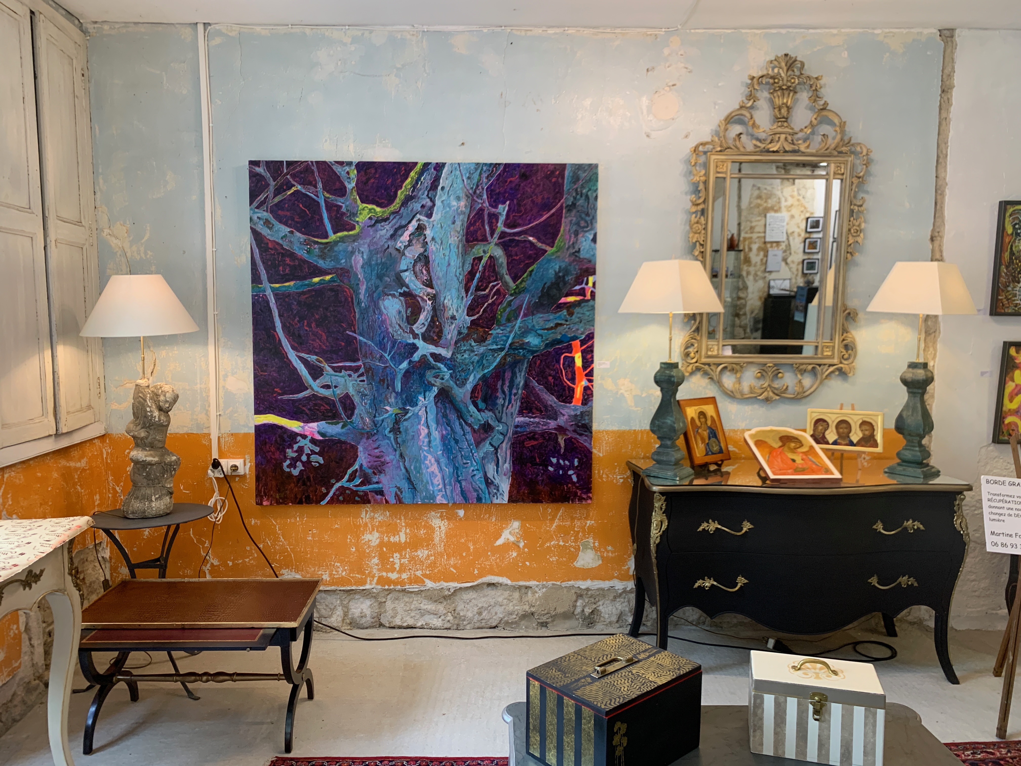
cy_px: 383
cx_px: 510
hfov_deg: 67.3
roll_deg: -0.4
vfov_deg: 53.1
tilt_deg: -5.5
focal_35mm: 26
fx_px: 767
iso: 100
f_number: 1.8
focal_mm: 4.25
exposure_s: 1/67
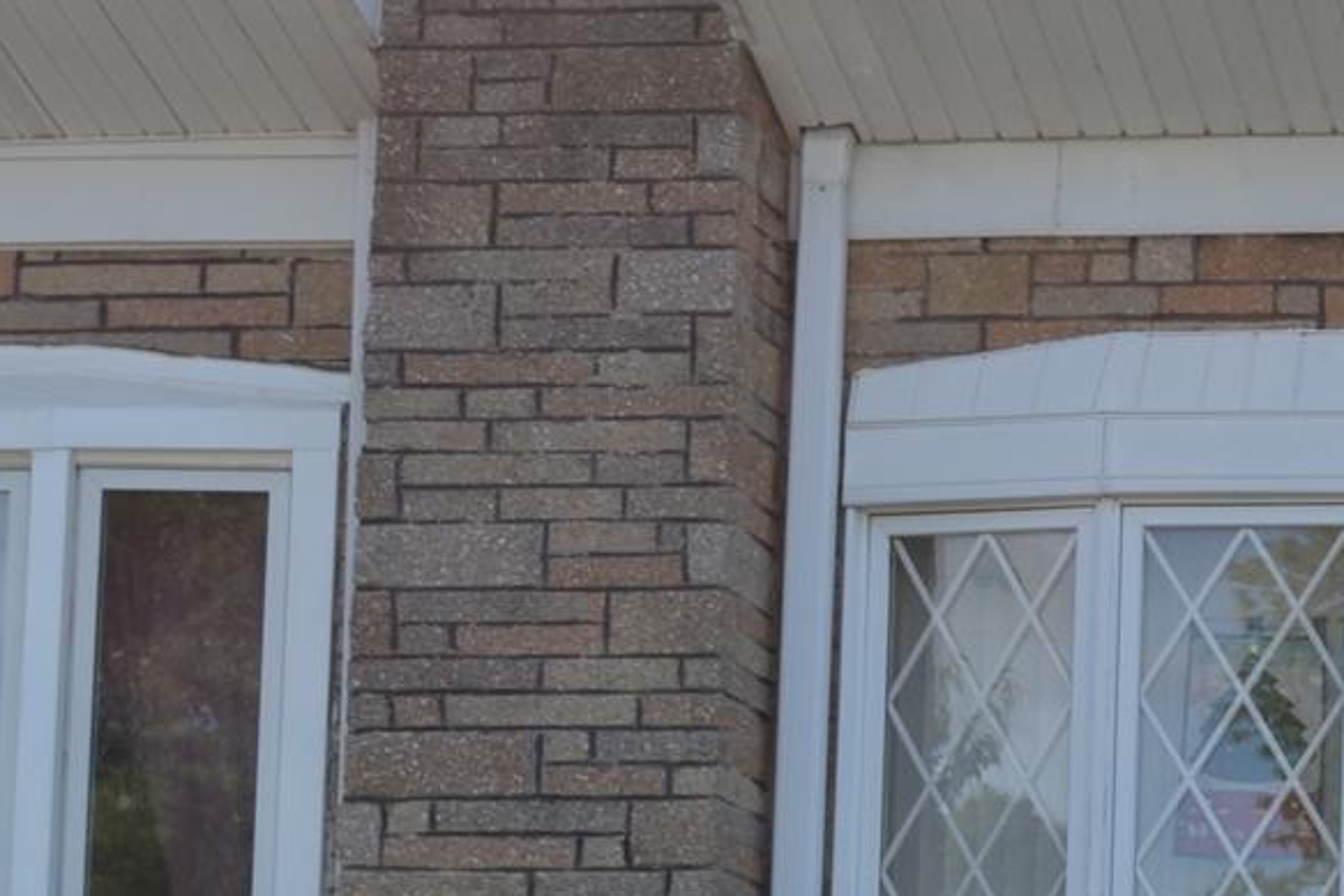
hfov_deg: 12.7
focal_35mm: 153
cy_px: 743
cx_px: 2063
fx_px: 5704
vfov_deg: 9.0
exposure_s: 1/200
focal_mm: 29
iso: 100
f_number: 7.1
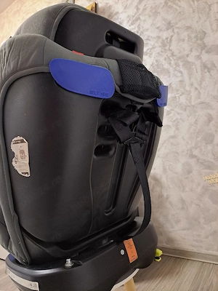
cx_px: 109
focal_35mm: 24
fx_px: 202
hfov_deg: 56.8
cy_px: 146
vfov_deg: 71.6
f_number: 1.8
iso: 320
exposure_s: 1/50
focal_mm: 5.23
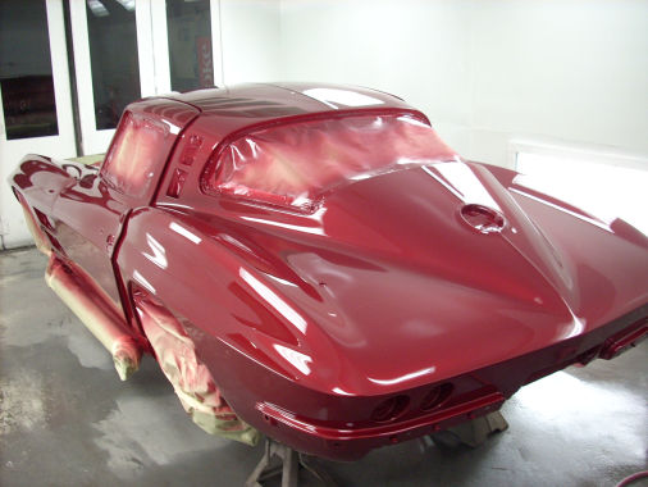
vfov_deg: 38.7
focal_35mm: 37
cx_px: 324
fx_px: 693
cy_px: 244
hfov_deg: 50.1
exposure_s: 1/22.1
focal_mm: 6.2
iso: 200
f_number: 2.8
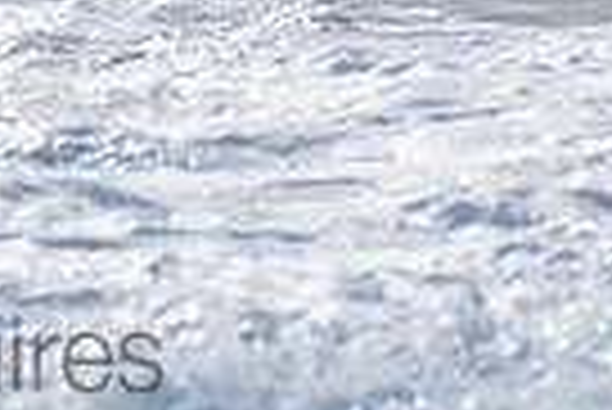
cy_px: -590
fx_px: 44519
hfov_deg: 0.8
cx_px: -87
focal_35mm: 2616
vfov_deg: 0.5
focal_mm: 500
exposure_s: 1/2000
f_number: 5.6
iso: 72
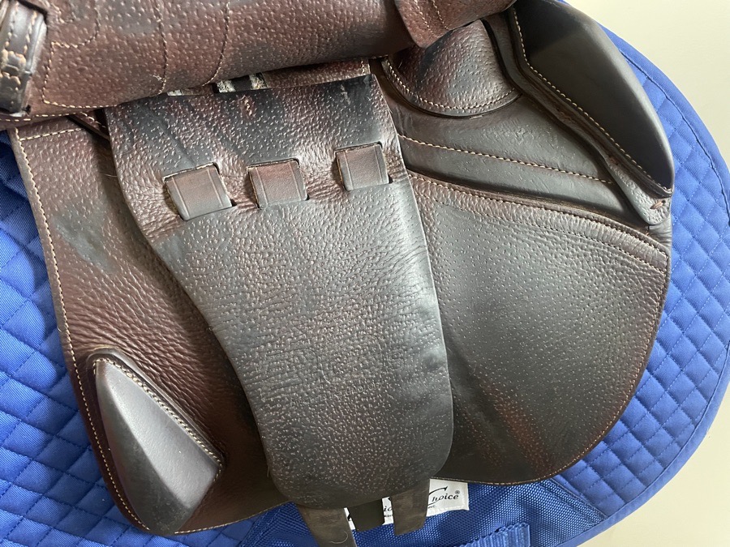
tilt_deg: -19.2
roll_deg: +0.5
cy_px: 274
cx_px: 365
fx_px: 548
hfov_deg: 67.3
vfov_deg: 53.1
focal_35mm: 26
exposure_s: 1/35
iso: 640
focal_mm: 4.2
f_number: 1.6
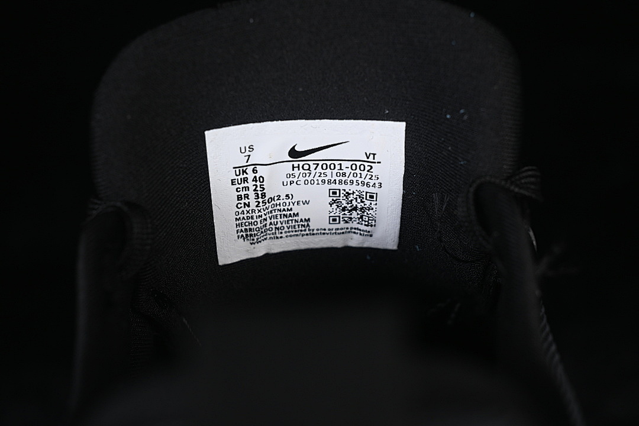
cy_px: 213
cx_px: 320
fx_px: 1331
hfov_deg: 27.0
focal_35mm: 75
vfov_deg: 18.2
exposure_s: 1/60
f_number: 6.3
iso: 160
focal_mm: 50
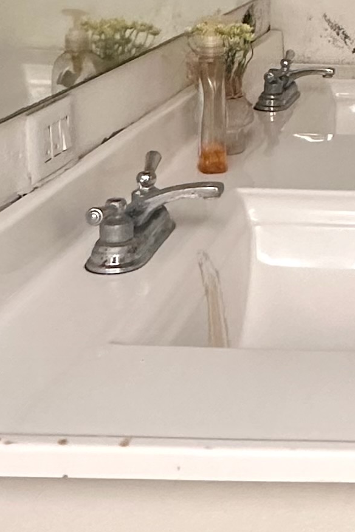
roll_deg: -3.4
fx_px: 991
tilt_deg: -10.6
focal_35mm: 67
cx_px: 509
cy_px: 73
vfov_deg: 29.1
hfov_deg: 18.3
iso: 320
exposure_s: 1/82
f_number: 2.2
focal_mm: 2.22
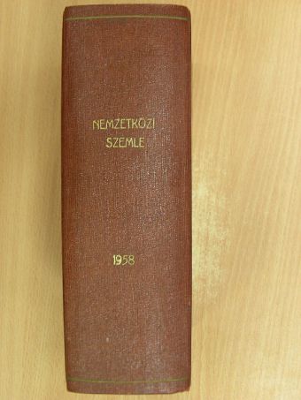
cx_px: 150
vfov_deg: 39.6
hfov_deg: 30.3
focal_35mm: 48
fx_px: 556
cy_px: 200
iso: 100
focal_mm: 8
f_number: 3.5
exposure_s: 1/7.5
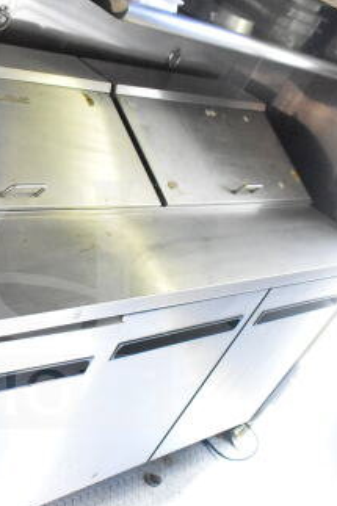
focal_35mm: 51
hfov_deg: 25.1
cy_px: 305
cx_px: -6
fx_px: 717
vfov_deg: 38.7
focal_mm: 18
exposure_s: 1/30
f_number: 3.5
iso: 12800
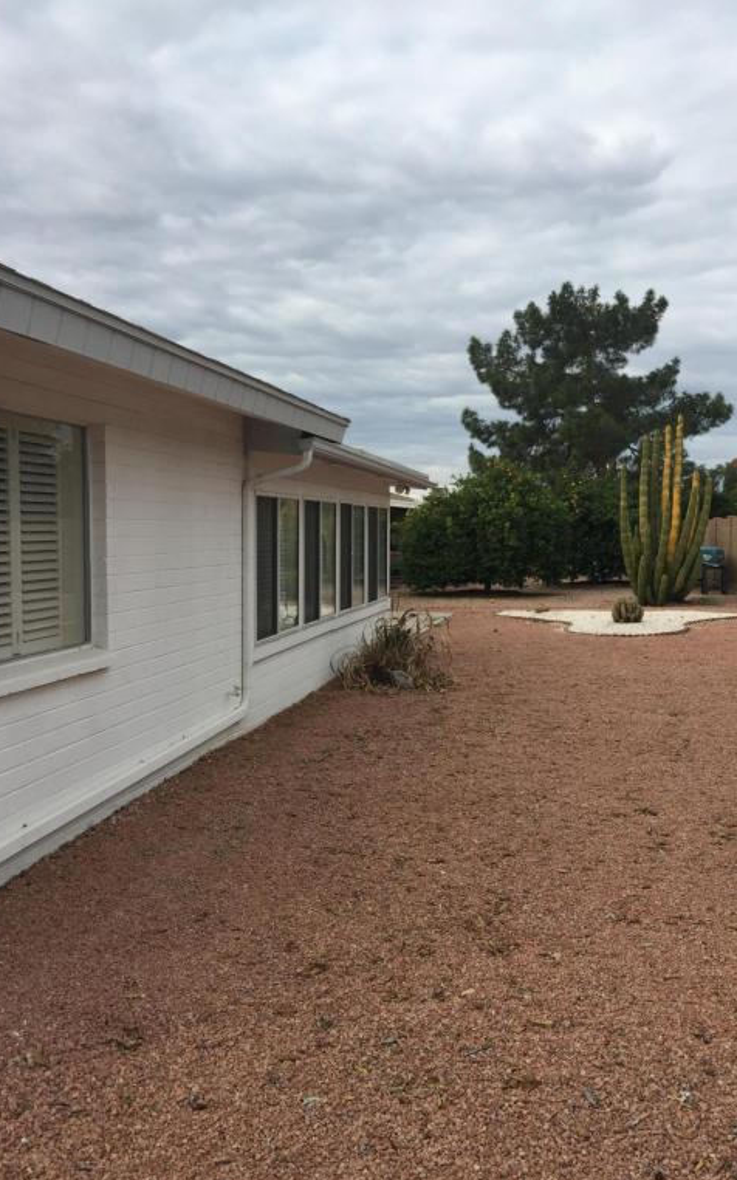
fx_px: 997
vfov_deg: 61.2
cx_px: 403
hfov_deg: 40.5
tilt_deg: -2.4
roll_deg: -1.2
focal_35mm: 31
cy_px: 592
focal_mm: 4.15
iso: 32
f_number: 2.2
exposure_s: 1/1068
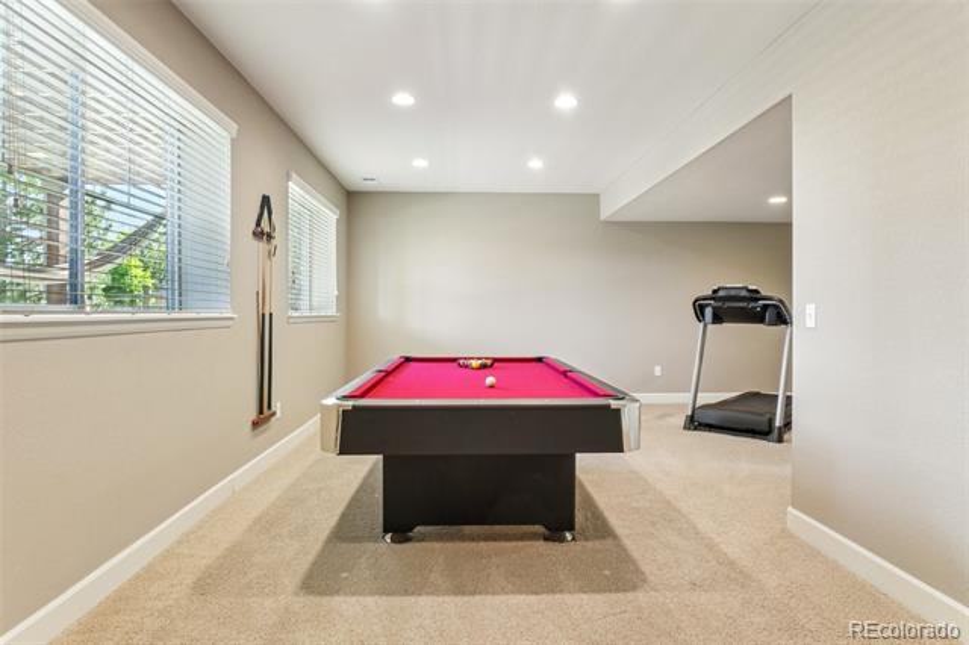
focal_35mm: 20
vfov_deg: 63.2
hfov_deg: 85.5
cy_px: 322
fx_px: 525
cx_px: 484
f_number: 8
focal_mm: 13
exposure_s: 1/10
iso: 400
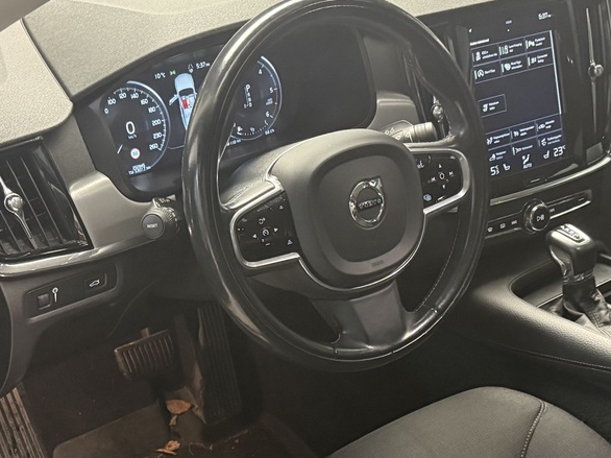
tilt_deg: -38.1
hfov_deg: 32.7
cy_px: 368
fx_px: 1041
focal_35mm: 59
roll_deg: +1.0
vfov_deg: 24.4
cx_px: 314
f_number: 1.78
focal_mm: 6.76
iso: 800
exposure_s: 1/50
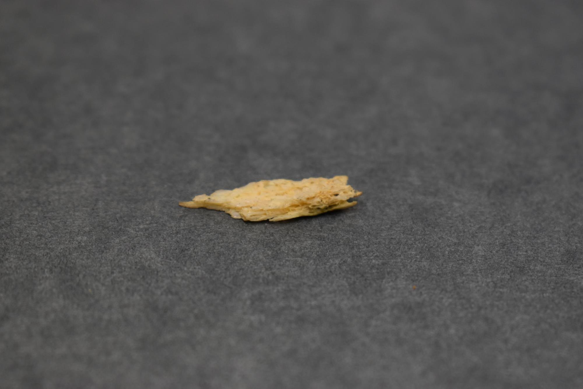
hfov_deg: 24.6
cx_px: 292
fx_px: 1336
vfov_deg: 16.6
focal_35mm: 82
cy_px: 194
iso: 560
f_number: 5.6
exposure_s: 1/250
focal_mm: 55
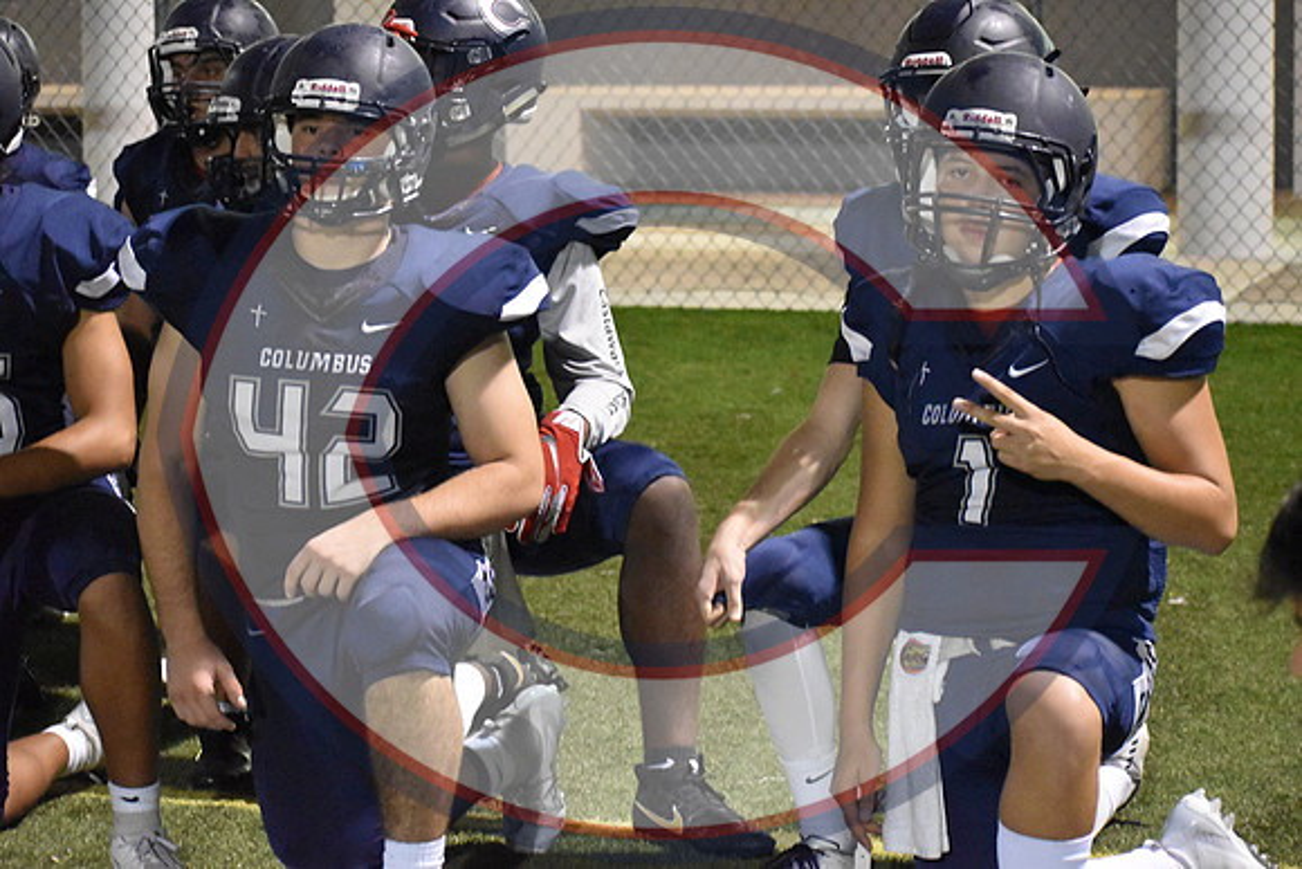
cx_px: 651
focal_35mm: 105
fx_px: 3798
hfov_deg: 19.5
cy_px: 434
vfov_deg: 13.0
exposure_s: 1/125
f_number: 4.5
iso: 10000
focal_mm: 70
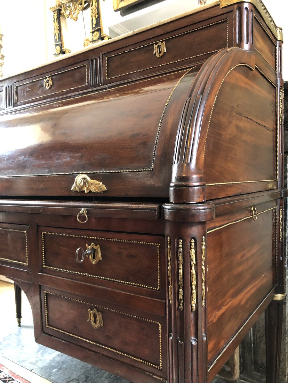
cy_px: 192
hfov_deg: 49.7
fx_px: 311
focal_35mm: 28
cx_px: 144
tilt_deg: -1.1
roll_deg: +1.2
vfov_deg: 63.4
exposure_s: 1/13
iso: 100
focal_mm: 4
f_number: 1.8
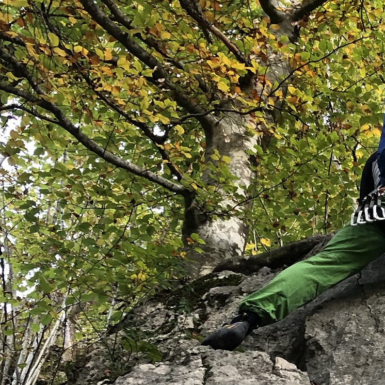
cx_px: 437
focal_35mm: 87
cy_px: 367
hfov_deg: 19.0
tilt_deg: +51.7
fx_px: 1095
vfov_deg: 19.5
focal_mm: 3.99
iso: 40
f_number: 1.8
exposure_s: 1/17
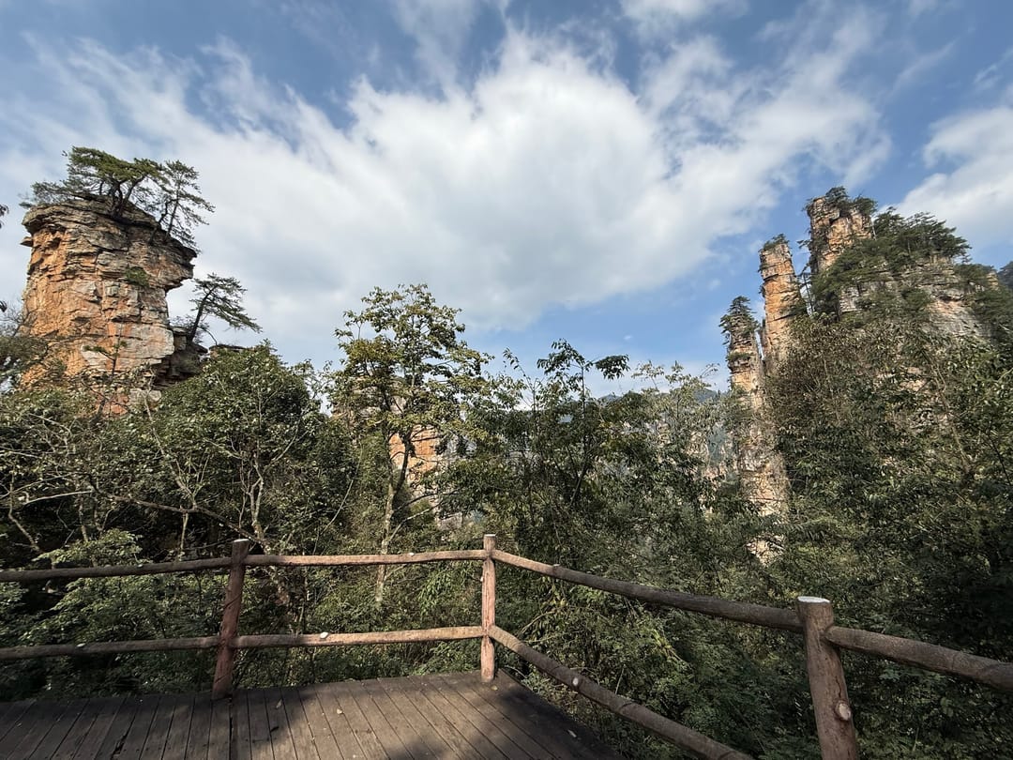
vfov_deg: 85.7
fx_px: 410
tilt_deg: +13.7
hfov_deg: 102.1
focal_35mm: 14
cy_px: 380
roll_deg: +0.4
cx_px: 506
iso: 50
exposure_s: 1/2976
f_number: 2.2
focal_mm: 2.22
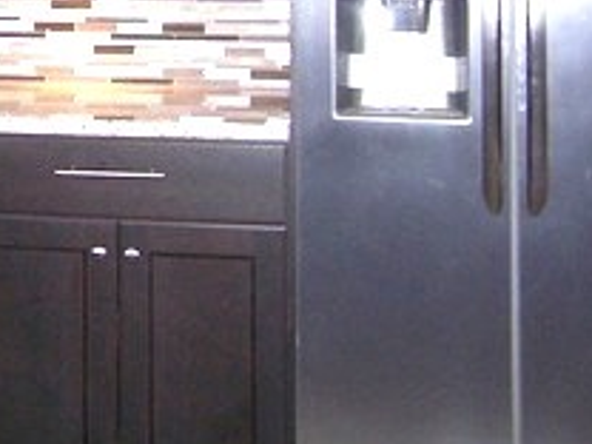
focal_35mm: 117
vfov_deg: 12.1
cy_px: -231
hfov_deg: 15.7
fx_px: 2001
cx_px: -259
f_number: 2.8
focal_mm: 6.3
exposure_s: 1/60
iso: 140
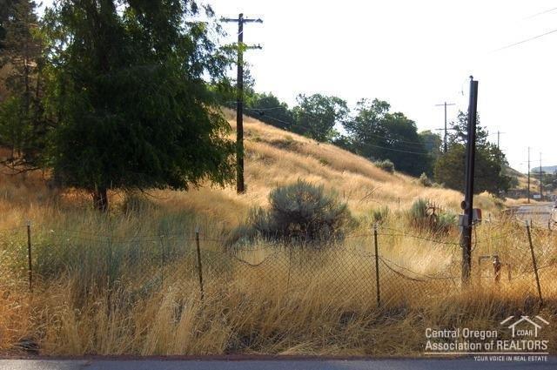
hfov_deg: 33.4
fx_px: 927
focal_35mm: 60
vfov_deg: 22.6
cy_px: 185
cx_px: 278
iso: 280
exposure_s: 1/500
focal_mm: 40
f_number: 5.6
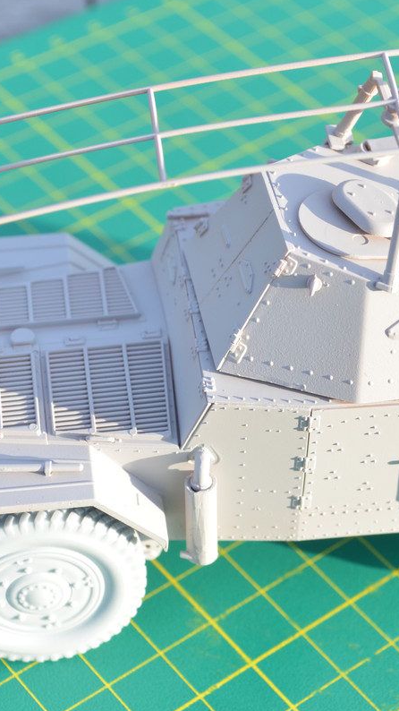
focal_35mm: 105
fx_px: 1977
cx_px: 284
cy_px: 354
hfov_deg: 11.5
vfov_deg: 20.4
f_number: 7.1
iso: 320
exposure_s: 1/250
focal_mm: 44
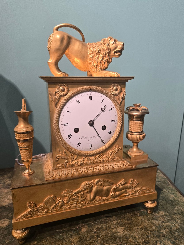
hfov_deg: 54.9
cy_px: 126
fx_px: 177
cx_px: 92
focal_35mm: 25
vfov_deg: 69.4
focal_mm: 5.4
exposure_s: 1/100
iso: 320
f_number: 1.8
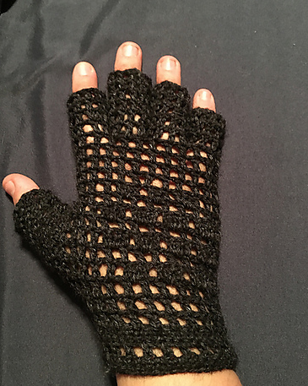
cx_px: 152
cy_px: 190
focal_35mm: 31
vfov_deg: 57.2
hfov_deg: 47.1
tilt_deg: -74.7
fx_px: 354
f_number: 2.2
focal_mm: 4.15
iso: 500
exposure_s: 1/15
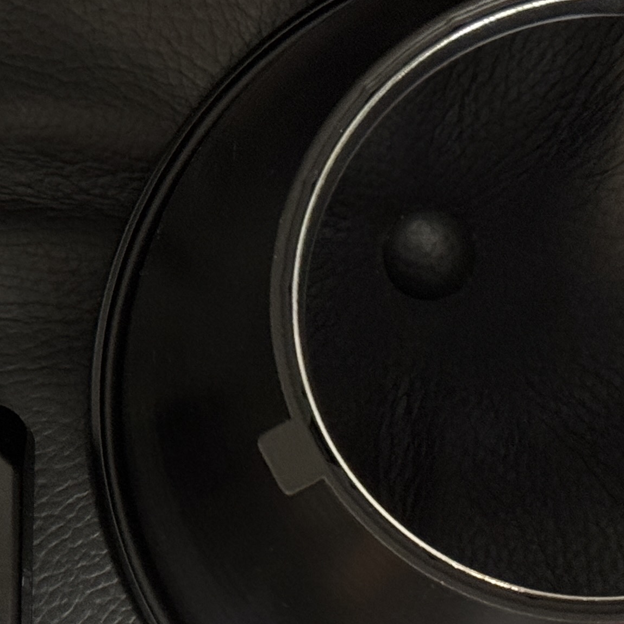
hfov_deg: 11.6
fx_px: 3039
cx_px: 52
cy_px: 599
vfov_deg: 11.6
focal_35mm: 149
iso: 400
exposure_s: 1/33
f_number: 1.78
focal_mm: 6.76
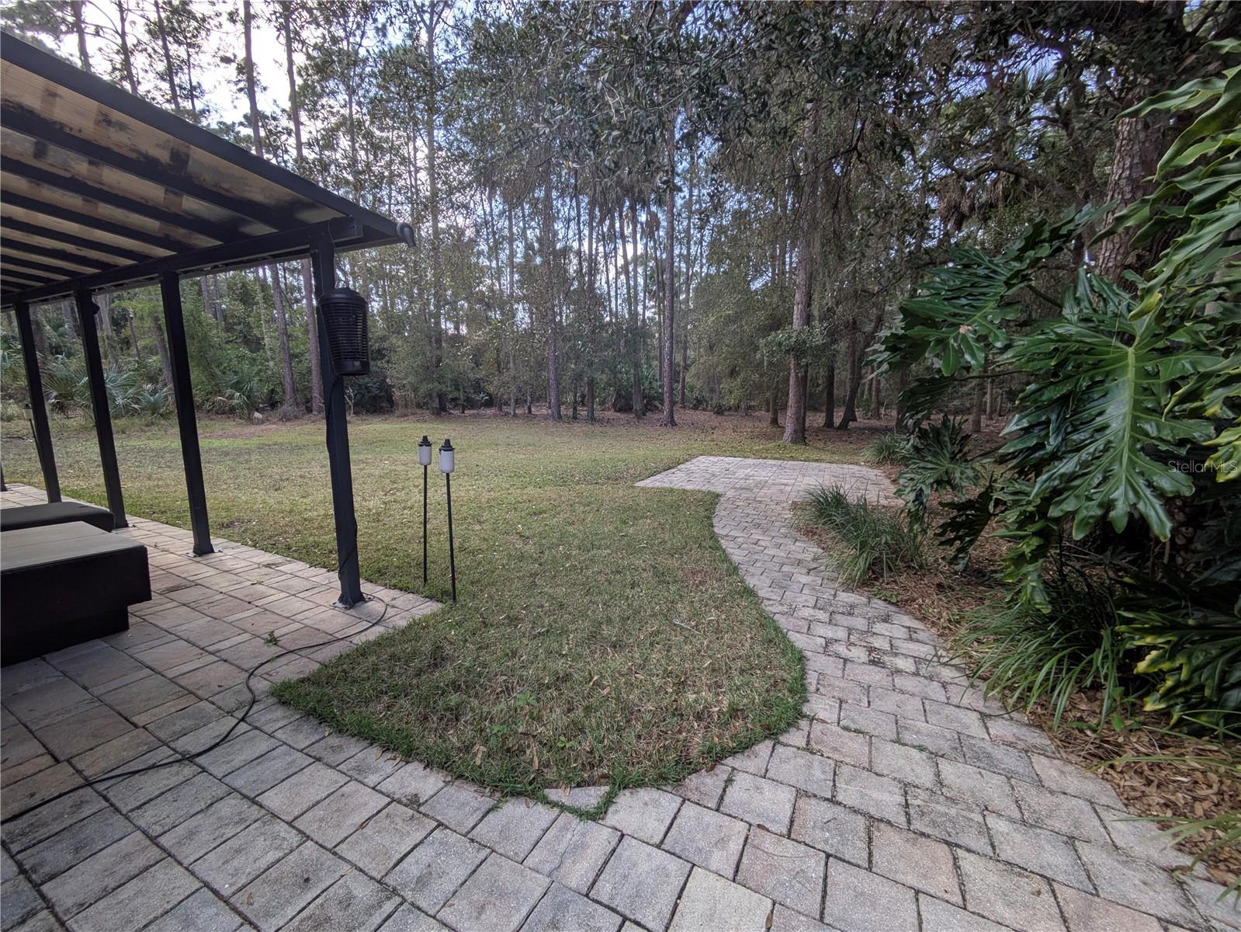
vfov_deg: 85.7
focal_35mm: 14
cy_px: 466
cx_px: 620
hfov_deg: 102.1
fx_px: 502
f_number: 2.2
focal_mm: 1.83
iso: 48
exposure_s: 1/613
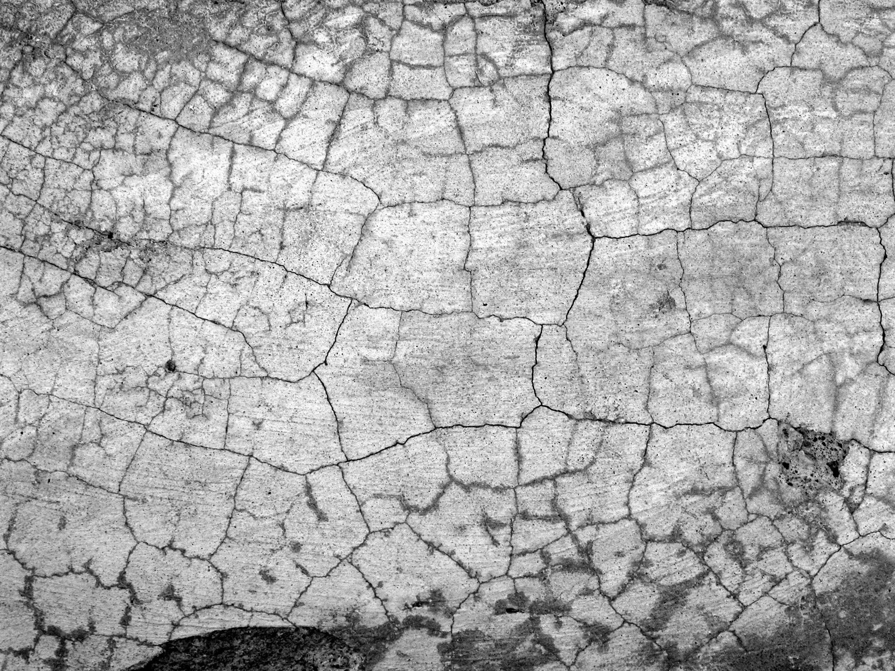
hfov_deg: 14.5
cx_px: 448
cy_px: 336
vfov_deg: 10.9
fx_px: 3516
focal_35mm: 136
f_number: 5.4
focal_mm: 34.7
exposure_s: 1/399
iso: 100
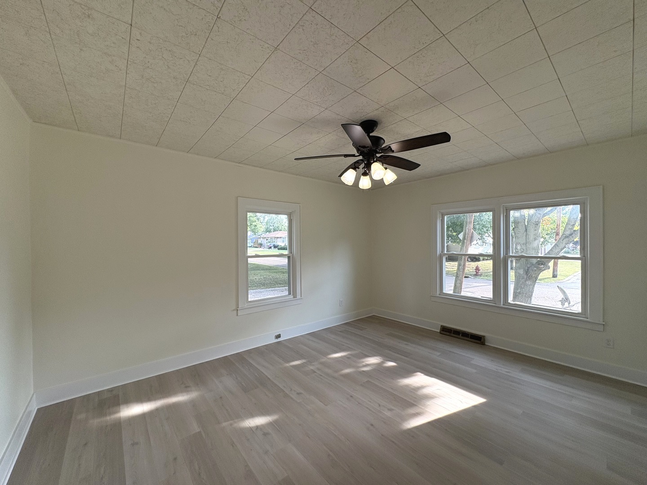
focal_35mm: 14
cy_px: 242
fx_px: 262
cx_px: 324
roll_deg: +0.5
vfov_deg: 85.7
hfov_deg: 102.1
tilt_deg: +0.6
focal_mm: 2.22
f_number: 2.2
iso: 100
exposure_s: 1/135
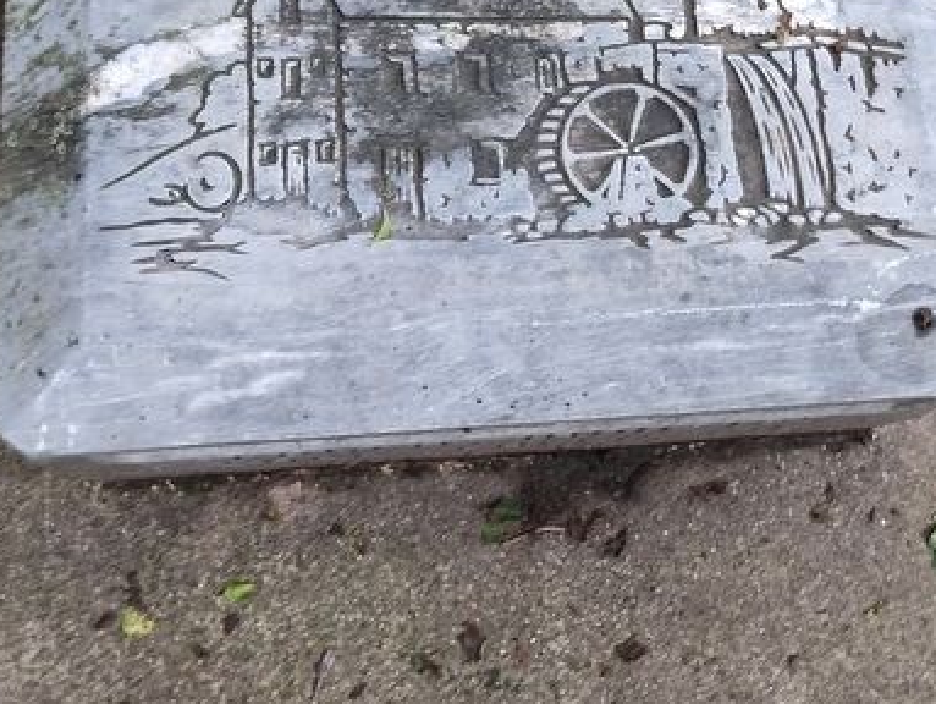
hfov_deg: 39.5
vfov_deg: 29.5
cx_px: 530
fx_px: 1299
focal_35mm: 48
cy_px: 122
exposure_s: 1/60
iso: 981
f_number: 1.8
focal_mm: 5.56
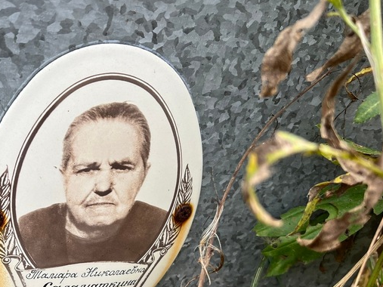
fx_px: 454
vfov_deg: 34.2
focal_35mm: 41
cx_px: 92
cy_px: 223
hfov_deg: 44.2
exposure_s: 1/666
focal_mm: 5.7
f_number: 1.5
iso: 50
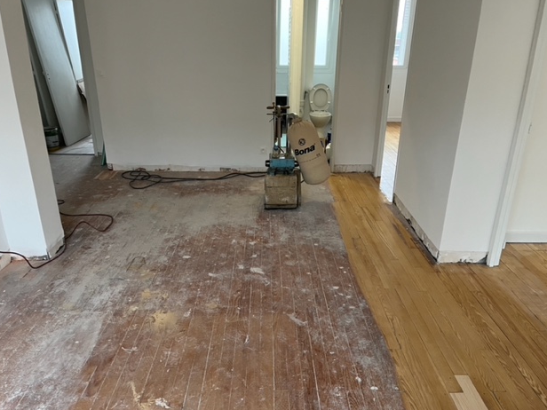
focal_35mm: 27
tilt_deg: -21.1
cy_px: 202
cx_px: 264
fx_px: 427
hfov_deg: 65.3
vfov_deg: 51.4
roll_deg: +0.8
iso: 160
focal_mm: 5.1
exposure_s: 1/60
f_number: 1.6
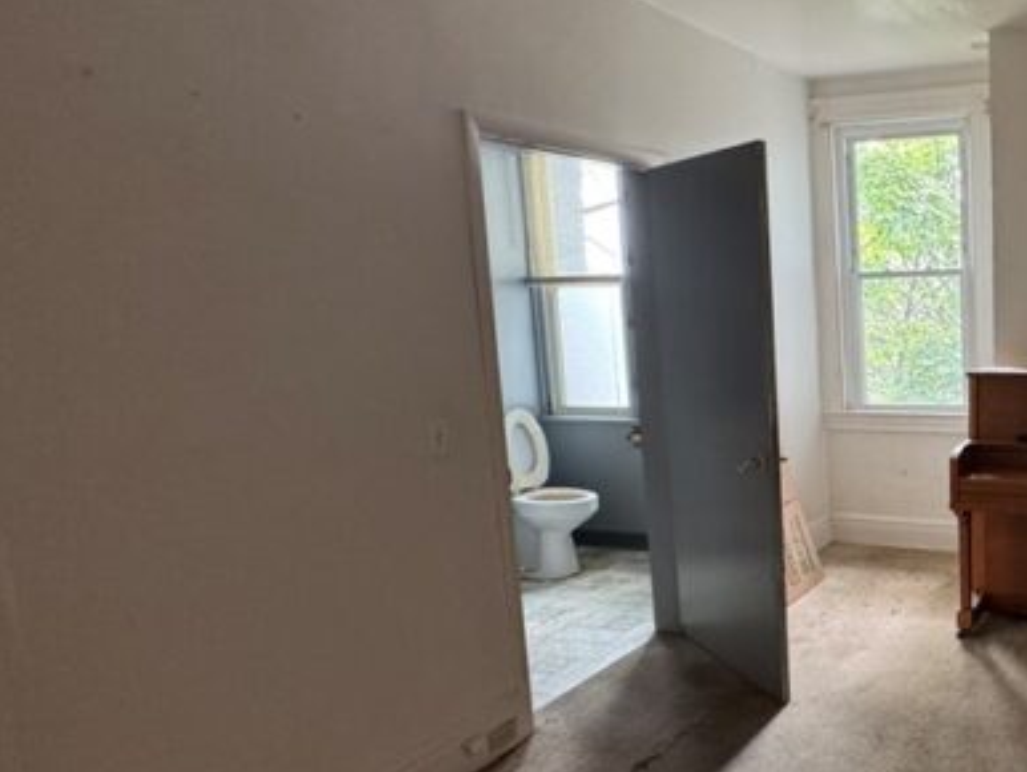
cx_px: 971
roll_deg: +2.2
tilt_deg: -5.4
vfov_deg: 48.3
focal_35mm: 29
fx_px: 861
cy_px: 405
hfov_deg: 52.2
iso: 400
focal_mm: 2.22
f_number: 2.2
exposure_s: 1/60
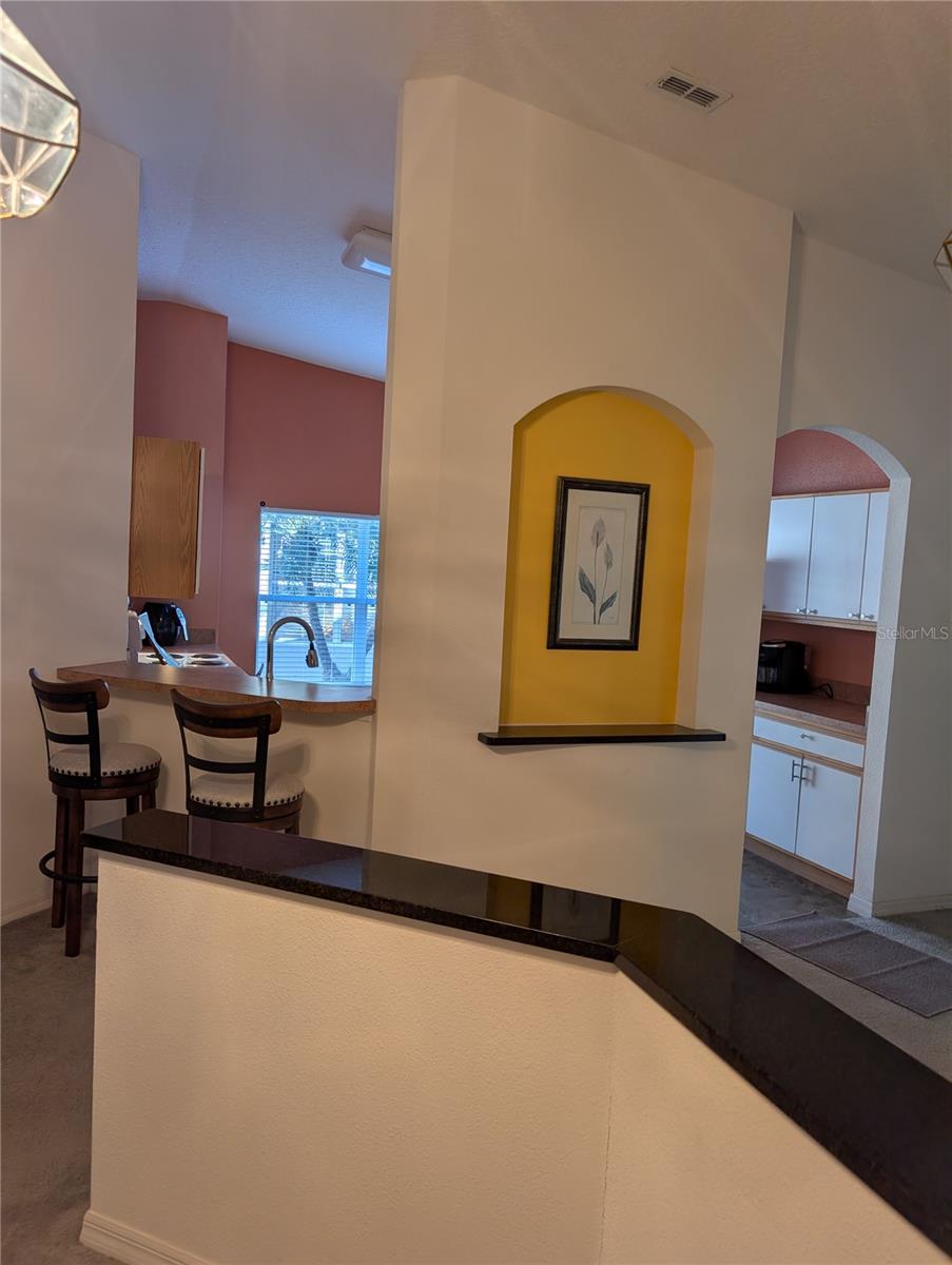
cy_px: 632
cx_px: 476
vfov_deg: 71.5
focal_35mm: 24
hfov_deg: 56.9
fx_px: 878
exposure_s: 1/166
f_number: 1.68
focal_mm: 6.9
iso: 24
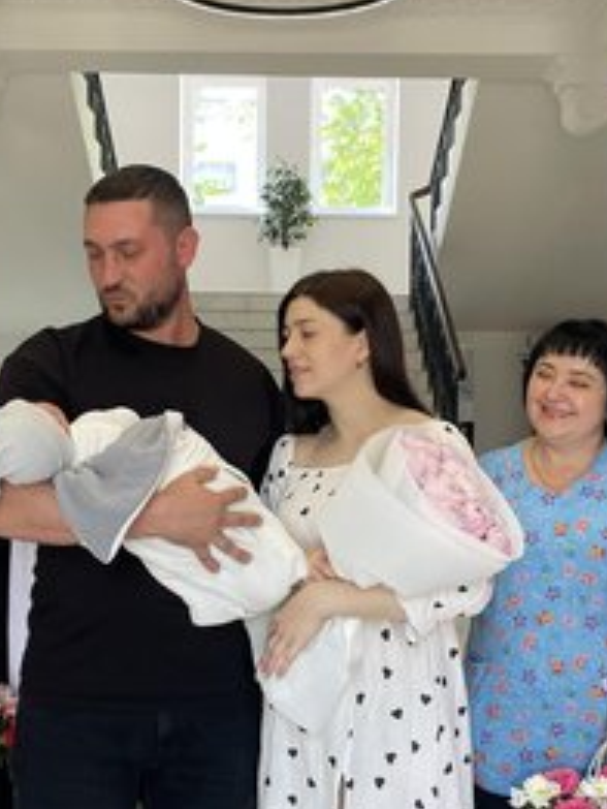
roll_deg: -0.5
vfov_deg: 36.1
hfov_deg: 27.5
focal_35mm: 53
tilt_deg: -1.4
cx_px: 282
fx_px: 1238
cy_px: 432
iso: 100
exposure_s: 1/100
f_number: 1.6
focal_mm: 4.2
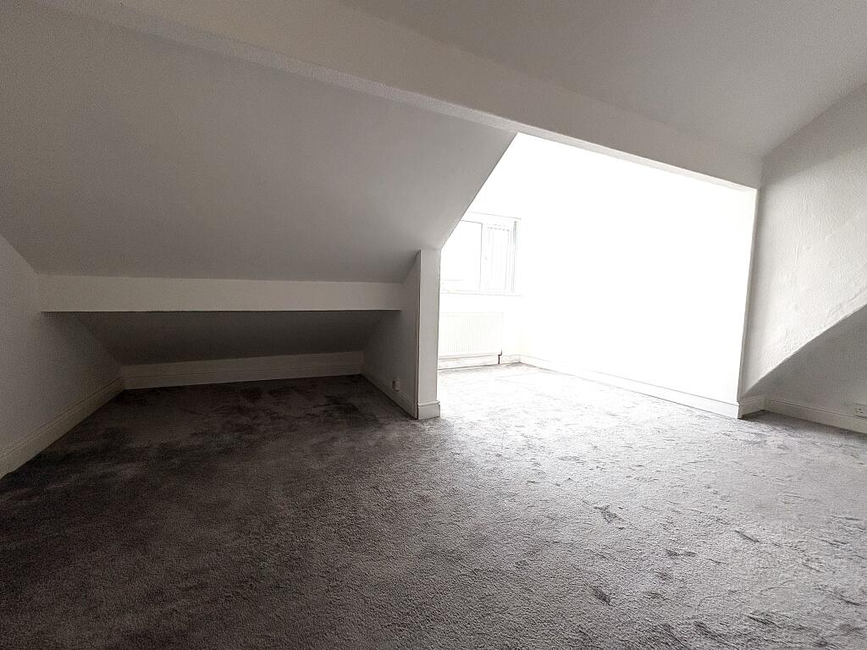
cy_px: 325
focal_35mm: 14
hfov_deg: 102.1
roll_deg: -1.4
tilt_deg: -4.6
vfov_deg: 85.7
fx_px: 351
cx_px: 434
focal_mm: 2.22
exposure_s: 1/381
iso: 64
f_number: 2.2
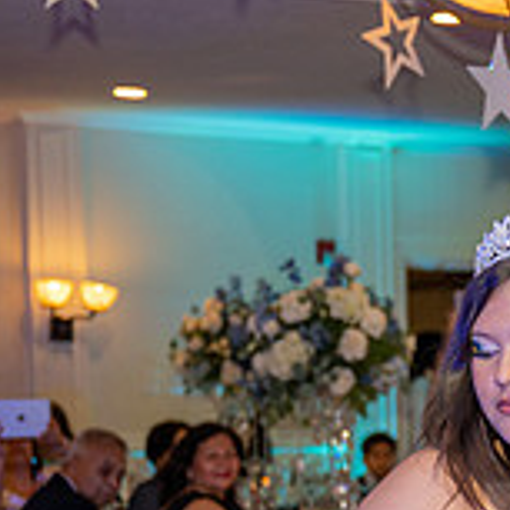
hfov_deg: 11.3
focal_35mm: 148
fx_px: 2467
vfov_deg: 11.6
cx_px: 777
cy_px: 562
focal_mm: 46
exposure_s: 1/200
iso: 1000
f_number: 3.2
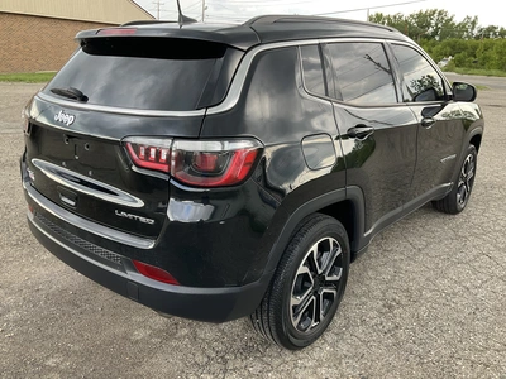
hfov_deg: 61.7
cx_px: 253
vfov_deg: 48.2
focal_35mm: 29
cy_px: 190
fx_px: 424
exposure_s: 1/122
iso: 50
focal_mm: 3
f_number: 1.8
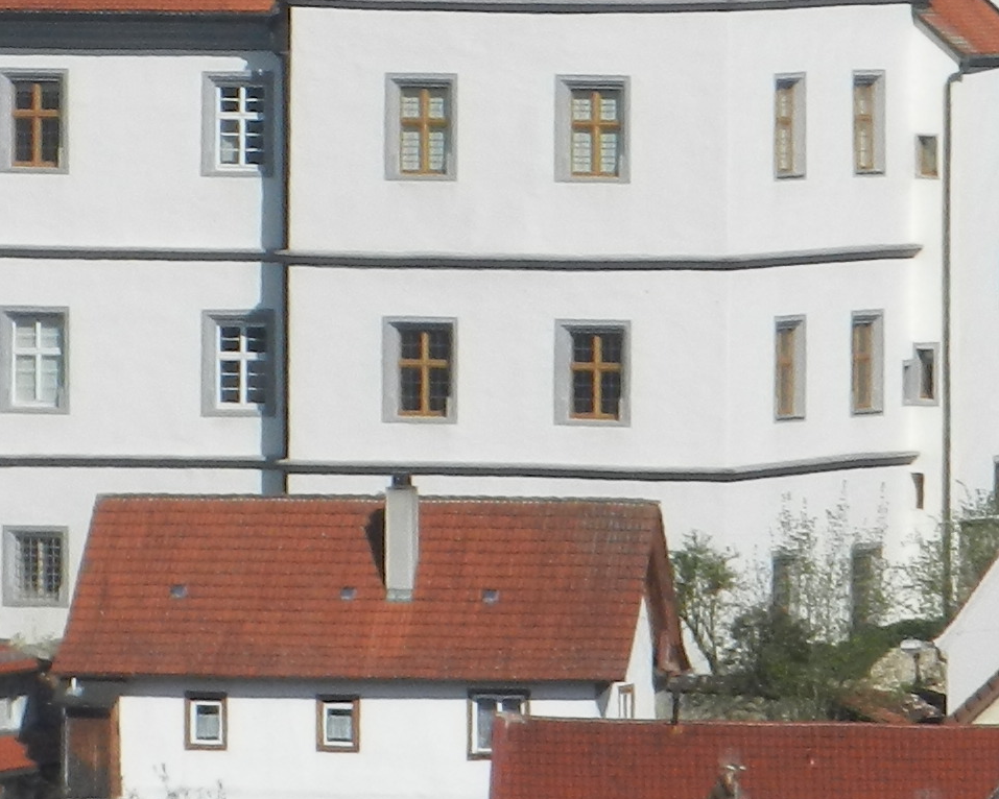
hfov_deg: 1.9
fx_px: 30401
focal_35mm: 1028
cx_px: 15
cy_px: -18
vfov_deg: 1.5
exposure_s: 1/1250
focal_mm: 45.3
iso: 160
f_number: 5.3
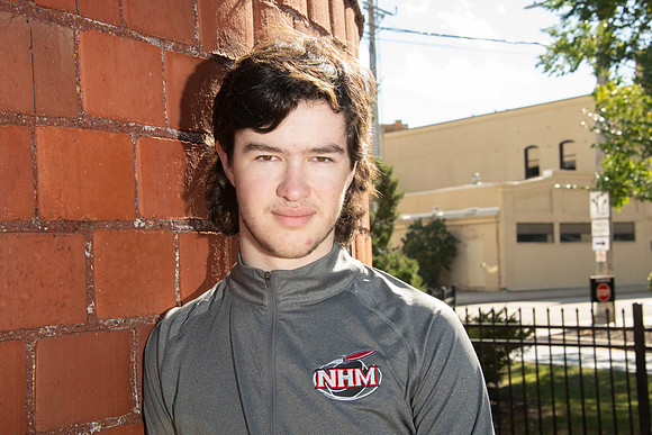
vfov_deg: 21.9
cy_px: 218
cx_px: 326
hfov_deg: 32.4
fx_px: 1123
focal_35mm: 62
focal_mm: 62
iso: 800
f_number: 13
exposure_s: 1/160
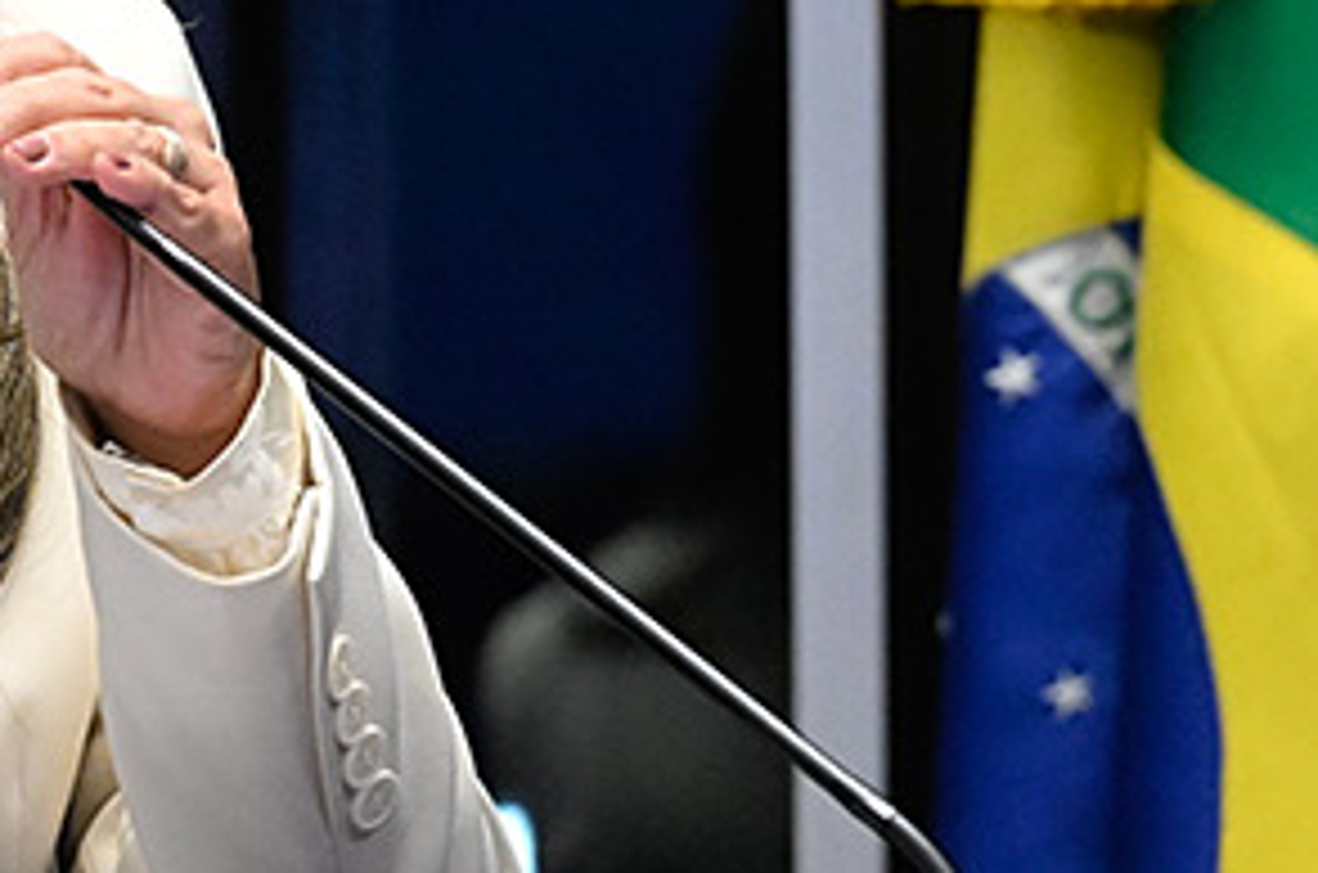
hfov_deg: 5.0
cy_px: 122
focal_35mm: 411
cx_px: -31
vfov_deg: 3.3
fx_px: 15014
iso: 6400
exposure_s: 1/200
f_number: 4
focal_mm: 140
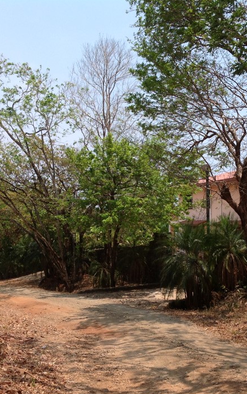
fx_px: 581
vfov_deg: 37.5
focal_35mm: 54
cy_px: 212
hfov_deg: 23.8
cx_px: 177
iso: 50
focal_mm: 4.28
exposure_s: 1/1681
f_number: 2.4
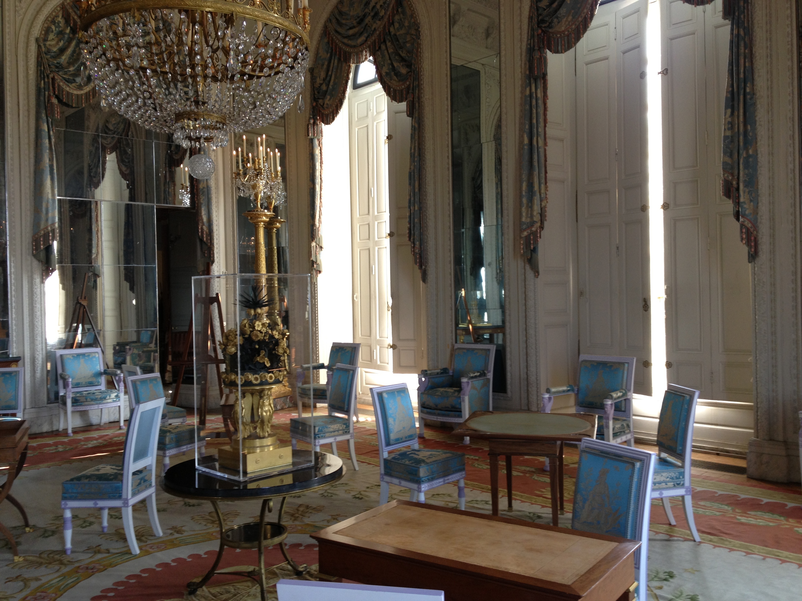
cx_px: 401
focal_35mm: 35
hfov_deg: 52.6
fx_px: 811
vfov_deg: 40.7
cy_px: 300
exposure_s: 1/20
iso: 50
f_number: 2.4
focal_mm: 4.28
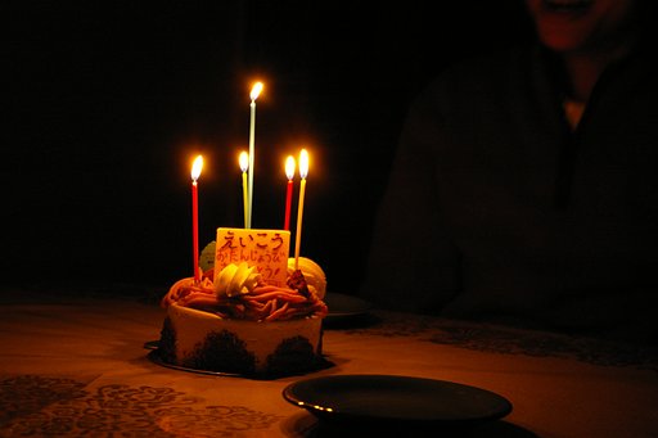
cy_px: 219
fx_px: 1507
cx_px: 329
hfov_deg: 24.6
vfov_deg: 16.5
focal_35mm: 82
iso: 800
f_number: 5.6
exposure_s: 1/6
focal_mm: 55
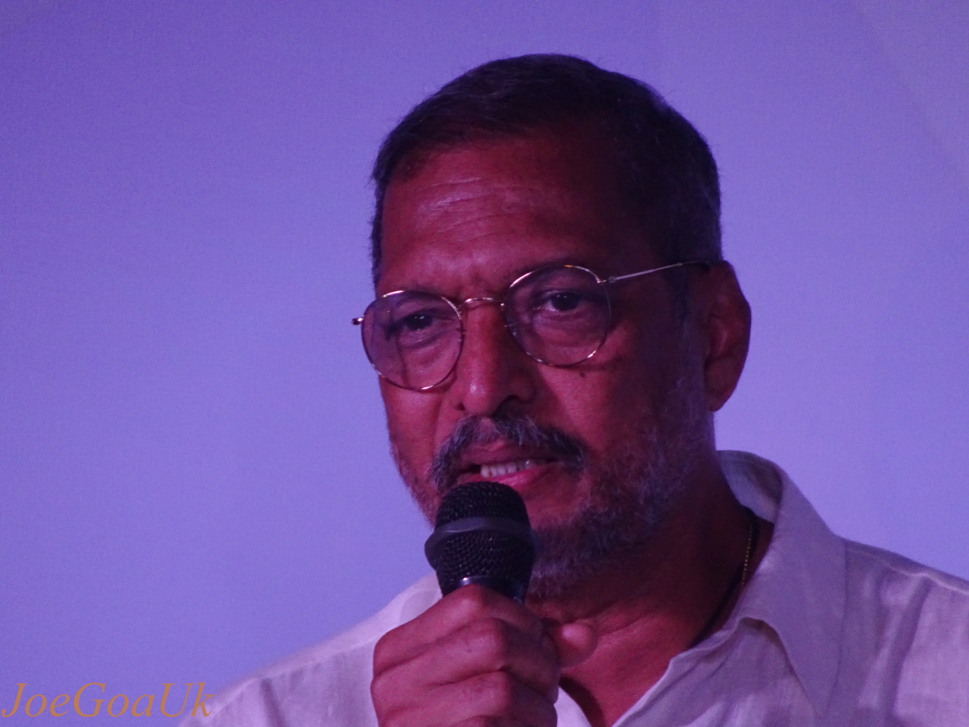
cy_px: 364
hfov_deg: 2.8
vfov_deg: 2.1
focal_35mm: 718
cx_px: 484
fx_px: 20099
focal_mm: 122.7
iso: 800
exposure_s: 1/80
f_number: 6.3
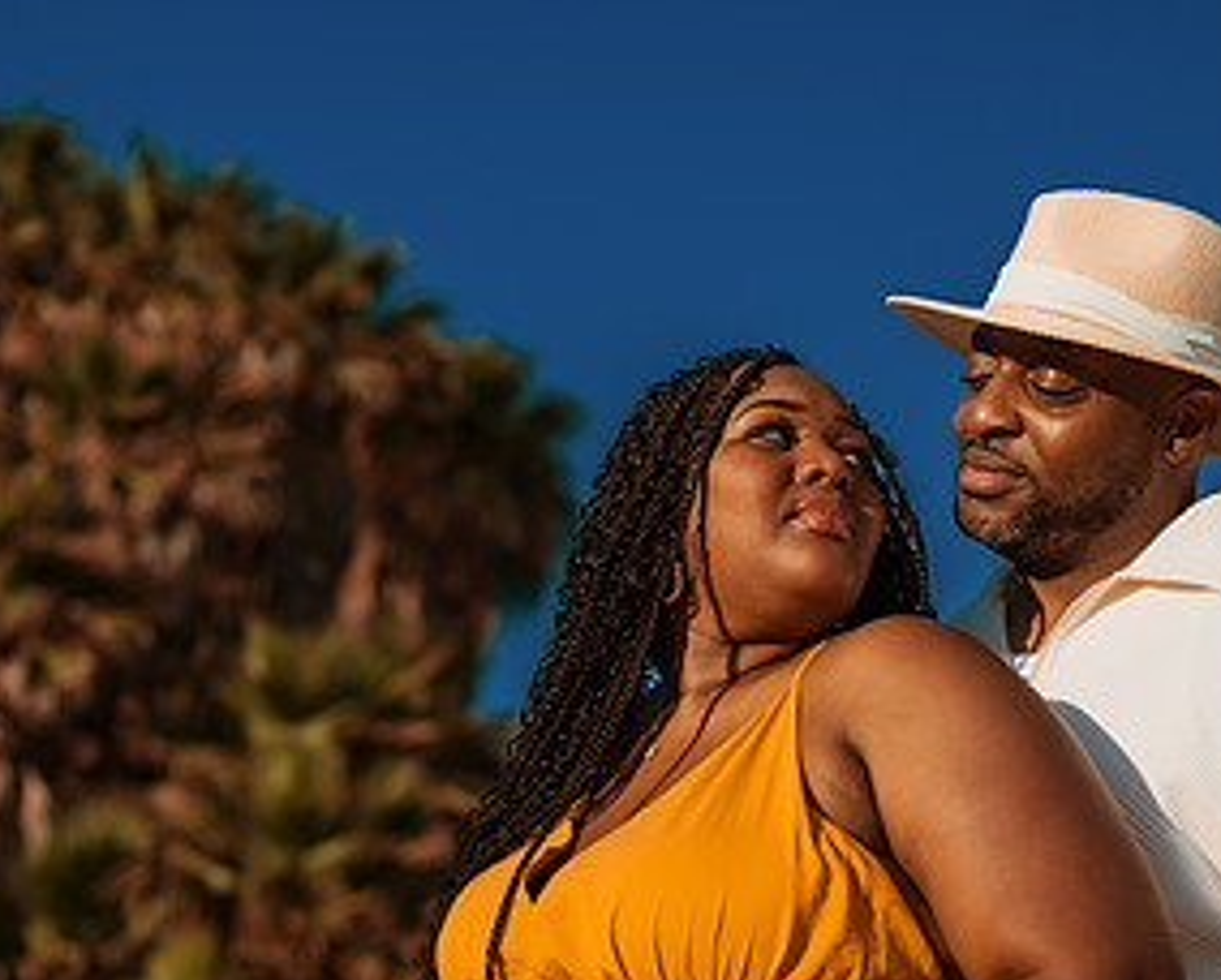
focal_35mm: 67
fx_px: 2425
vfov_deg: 22.6
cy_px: 759
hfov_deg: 28.2
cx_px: 537
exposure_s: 1/4000
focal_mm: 35
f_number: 1.8
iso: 100
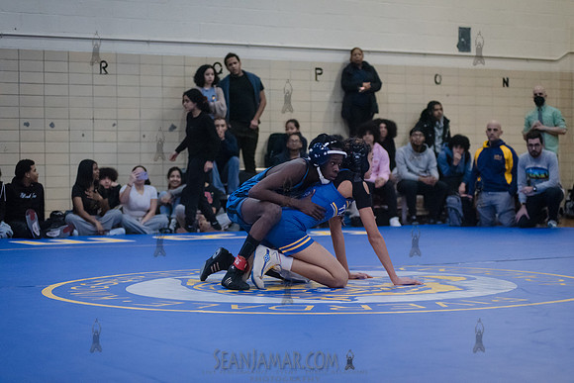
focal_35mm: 80
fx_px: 1276
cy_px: 192
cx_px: 287
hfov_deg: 25.4
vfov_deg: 17.1
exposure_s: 1/400
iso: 8000
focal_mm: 80
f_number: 3.2
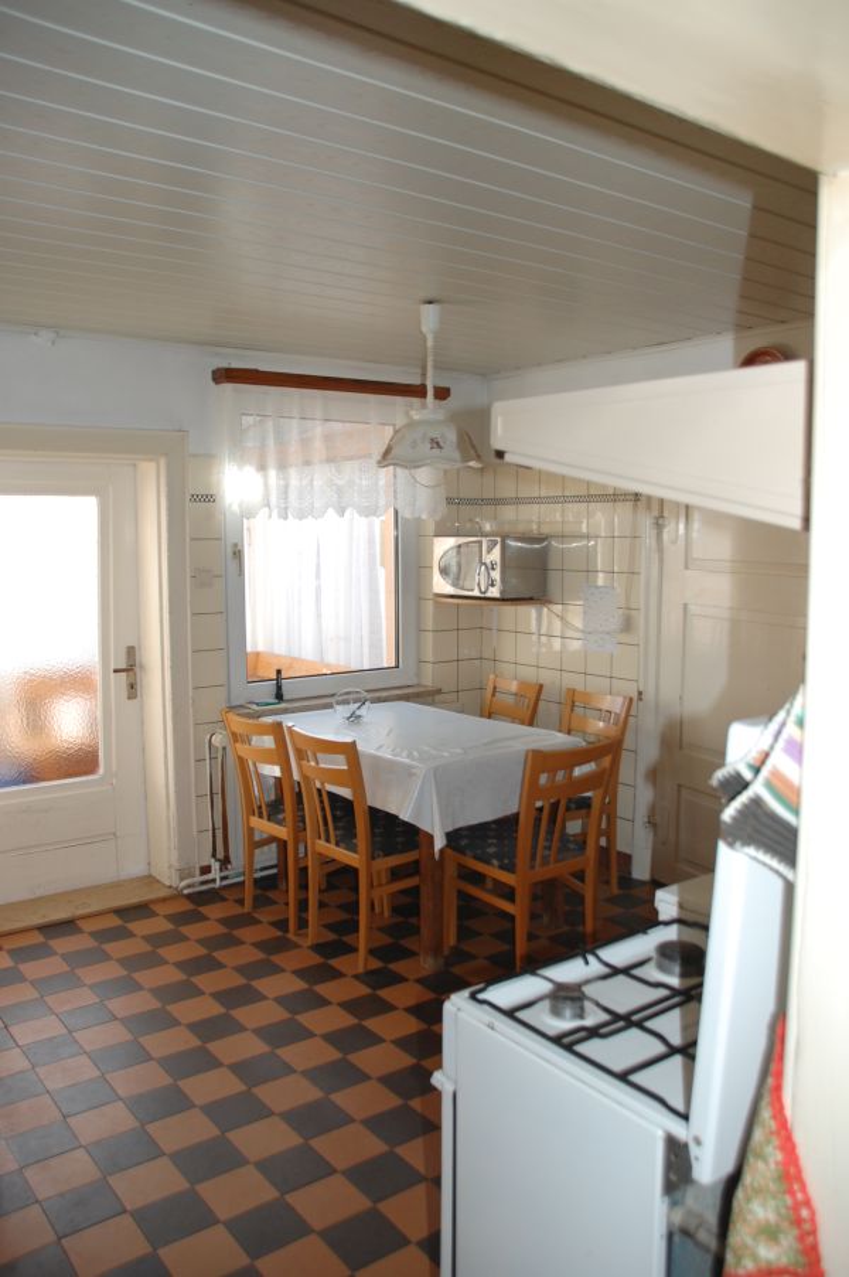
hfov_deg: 47.9
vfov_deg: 67.4
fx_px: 957
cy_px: 638
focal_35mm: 27
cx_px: 424
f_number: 3.5
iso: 400
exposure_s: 1/160
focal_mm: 18
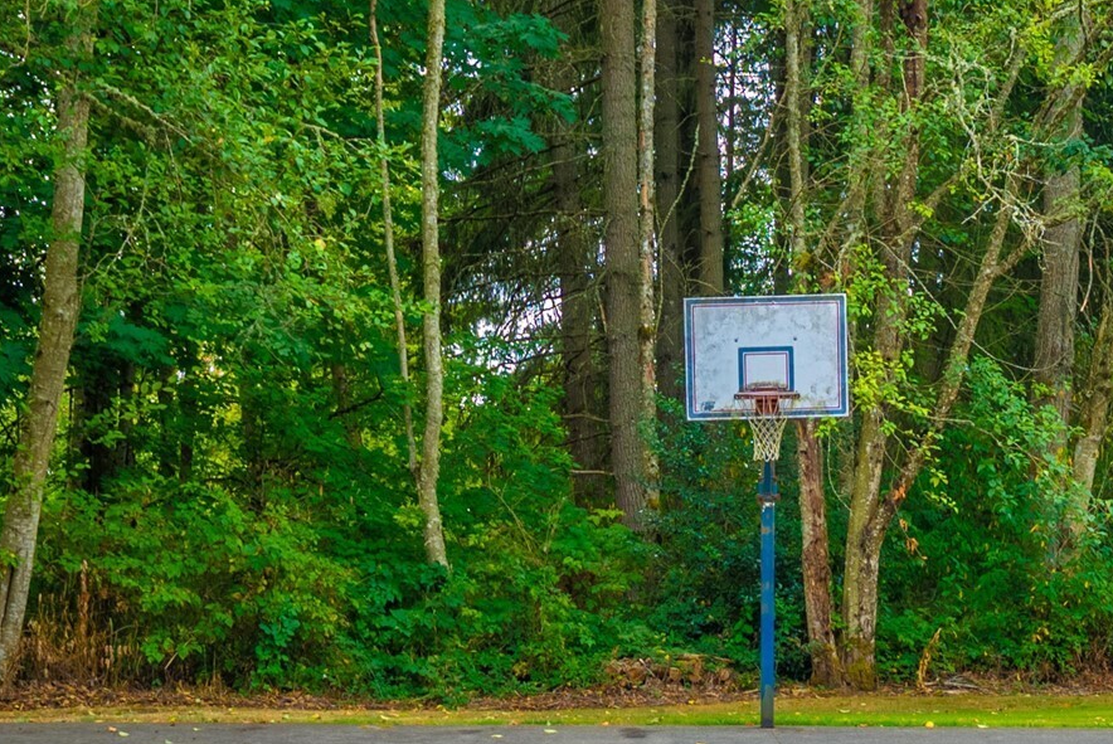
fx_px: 1423
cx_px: 715
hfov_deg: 42.3
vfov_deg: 29.1
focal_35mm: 46
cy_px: 482
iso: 100
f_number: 7.1
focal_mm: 24
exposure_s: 1/30
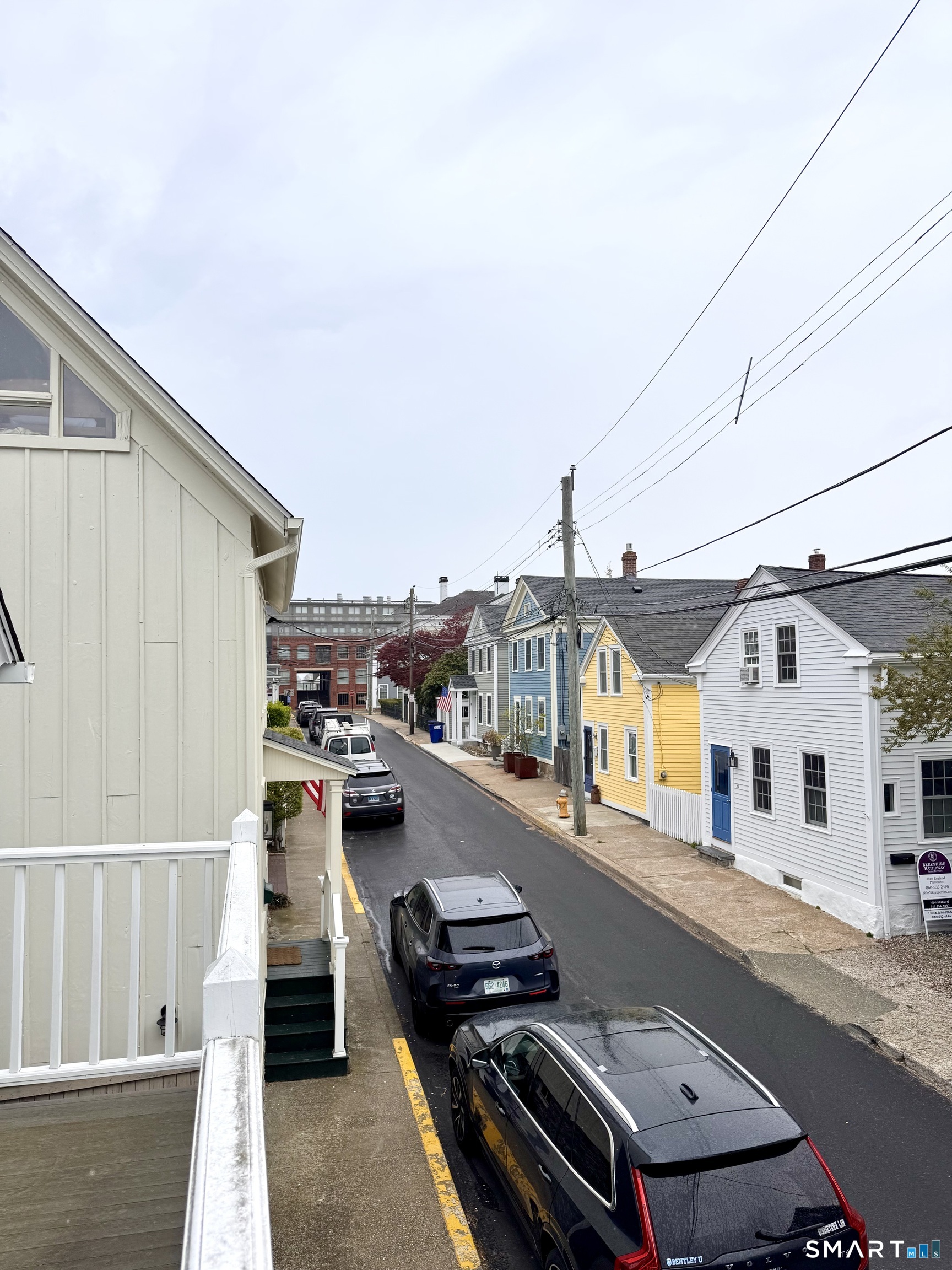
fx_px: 880
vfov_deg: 71.6
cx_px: 476
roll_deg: +1.8
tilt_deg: +2.9
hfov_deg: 56.8
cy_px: 635
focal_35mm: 24
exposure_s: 1/2331
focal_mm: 6.76
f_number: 1.78
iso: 80
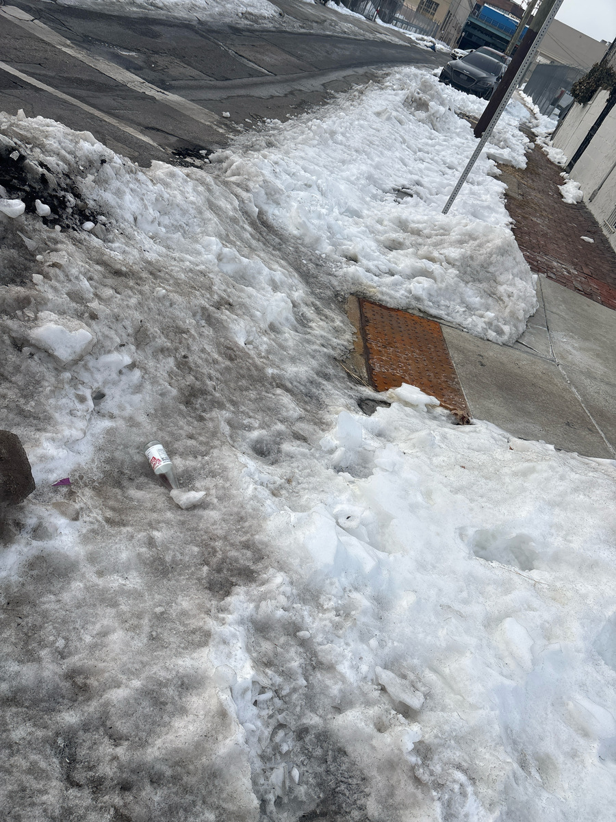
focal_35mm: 26
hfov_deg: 53.1
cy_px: 411
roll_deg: -25.9
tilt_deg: -31.4
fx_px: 617
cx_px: 308
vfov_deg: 67.3
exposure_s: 1/329
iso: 50
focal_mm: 5.96
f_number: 1.6
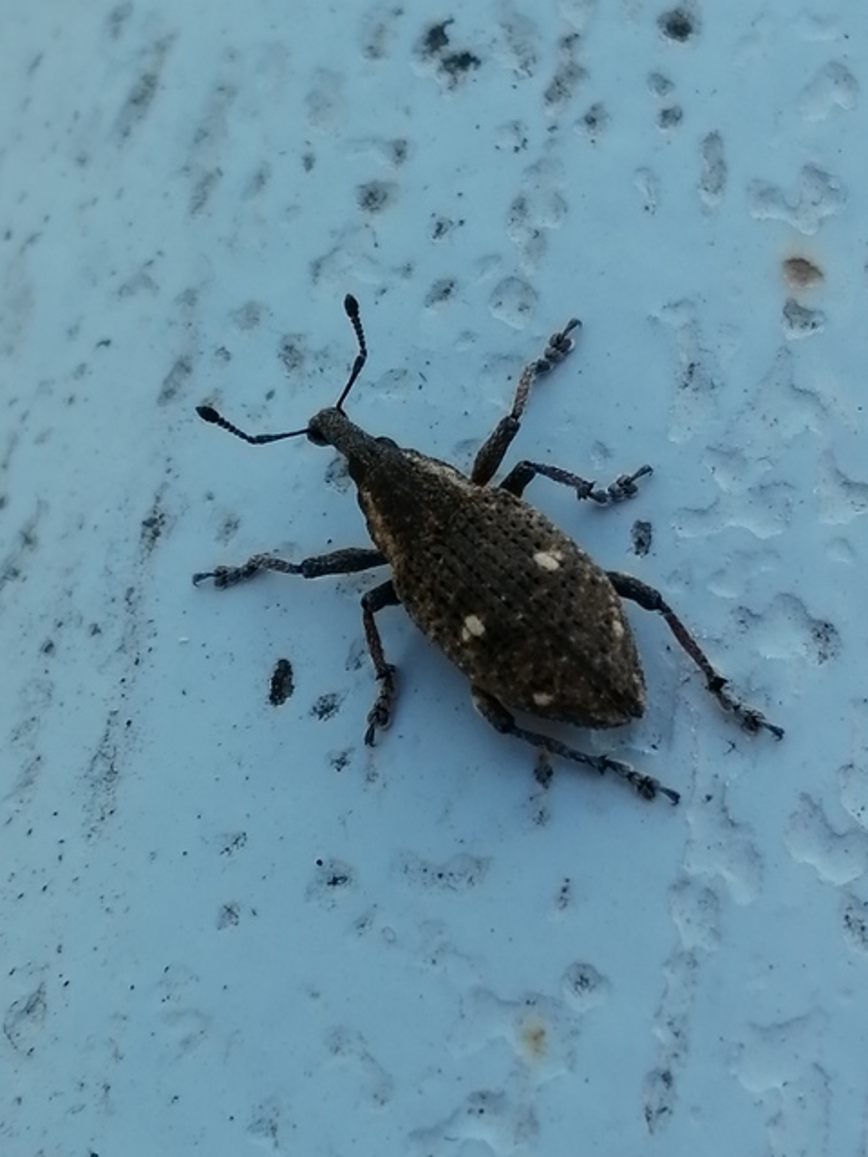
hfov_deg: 14.5
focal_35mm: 102
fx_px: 3410
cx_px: 434
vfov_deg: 19.3
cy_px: 578
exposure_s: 1/538
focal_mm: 3.46
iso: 50
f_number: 1.8
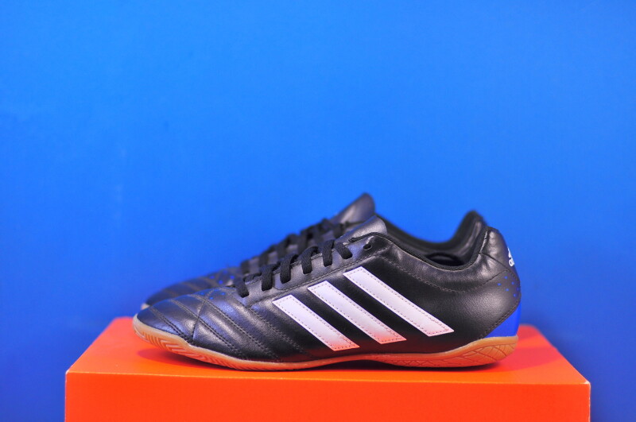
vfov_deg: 18.1
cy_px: 211
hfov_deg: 27.0
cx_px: 318
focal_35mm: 75
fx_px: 1323
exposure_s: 1/320
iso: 250
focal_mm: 50
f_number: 2
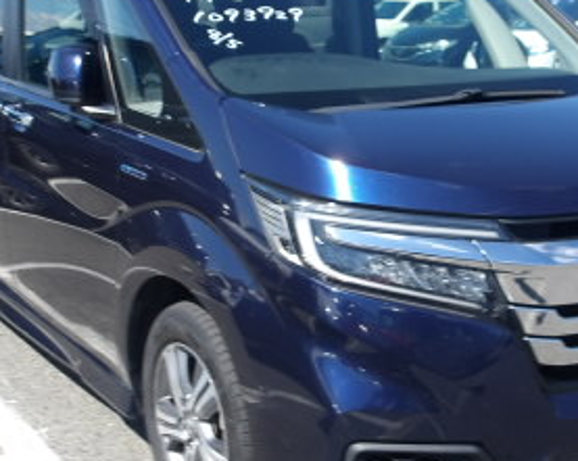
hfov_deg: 30.9
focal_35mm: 61
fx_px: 1042
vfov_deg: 24.9
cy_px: 252
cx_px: 348
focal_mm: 4.9
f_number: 10.4
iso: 100
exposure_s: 1/60
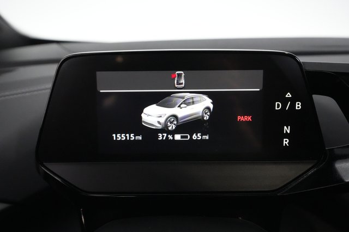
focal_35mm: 28
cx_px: 174
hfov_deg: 65.5
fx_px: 271
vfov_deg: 46.4
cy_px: 116
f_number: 5
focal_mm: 28
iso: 16000
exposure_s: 1/200
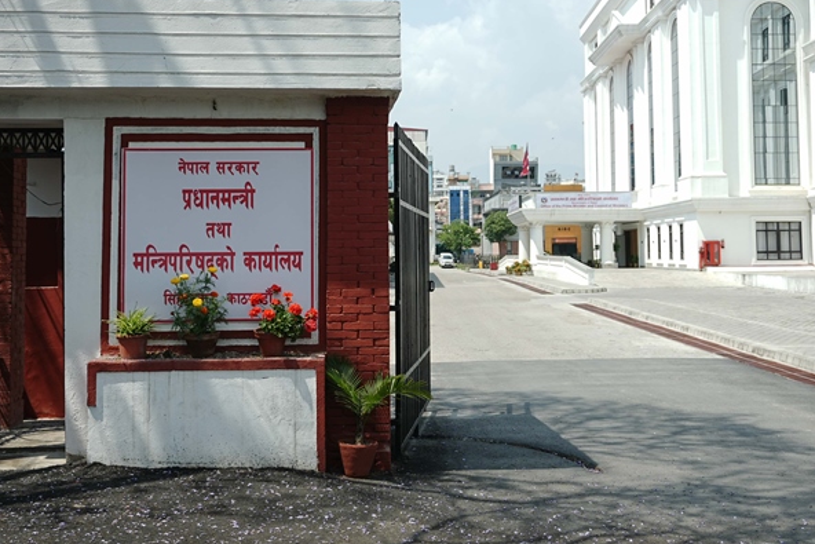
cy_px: 187
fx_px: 1042
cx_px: 436
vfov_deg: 29.1
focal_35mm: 46
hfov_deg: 42.7
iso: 50
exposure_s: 1/400
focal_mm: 22
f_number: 4
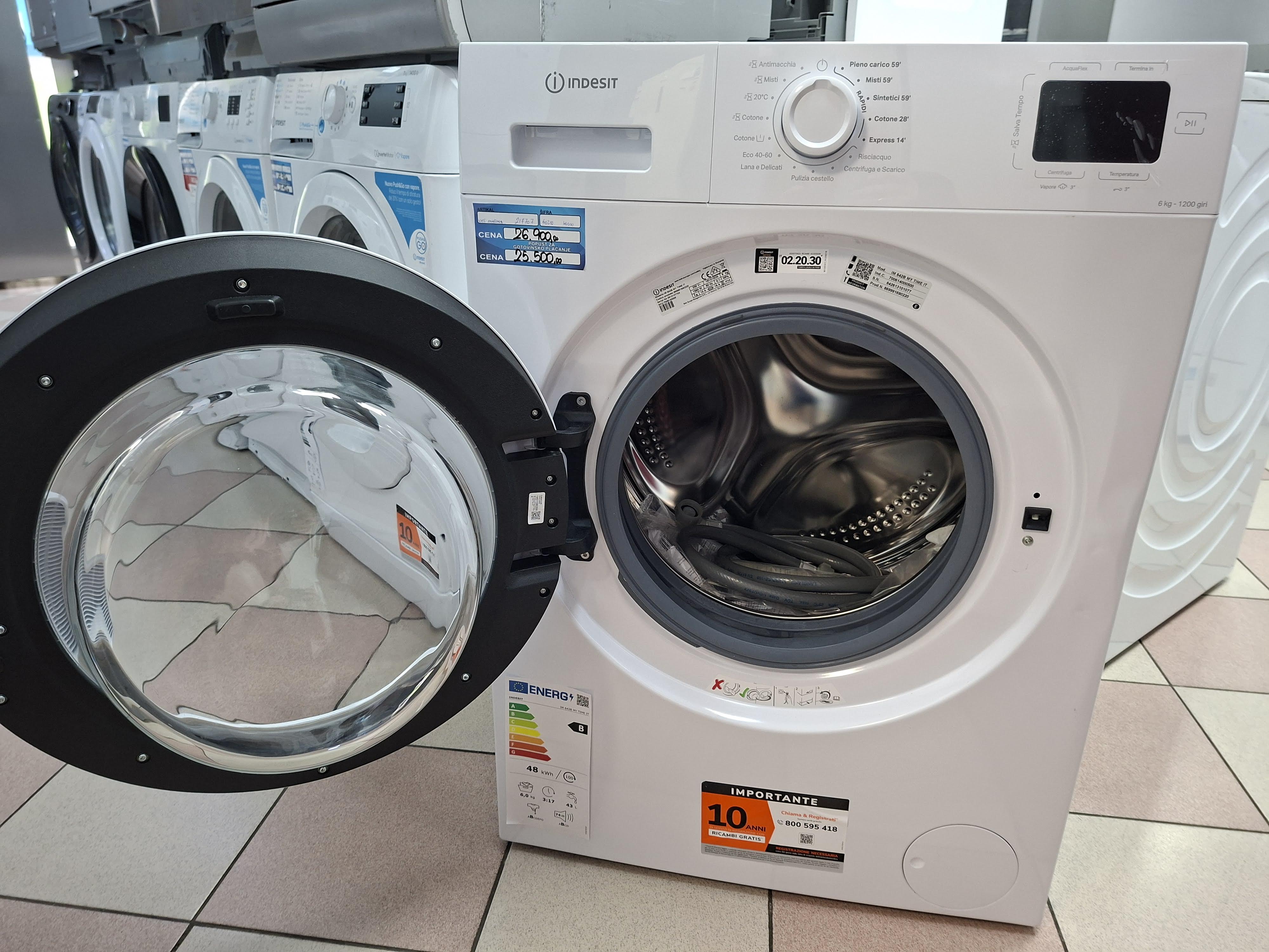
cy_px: 476
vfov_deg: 58.9
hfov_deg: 73.9
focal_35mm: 23
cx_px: 634
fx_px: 843
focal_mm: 5.54
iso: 320
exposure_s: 1/33
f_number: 1.8
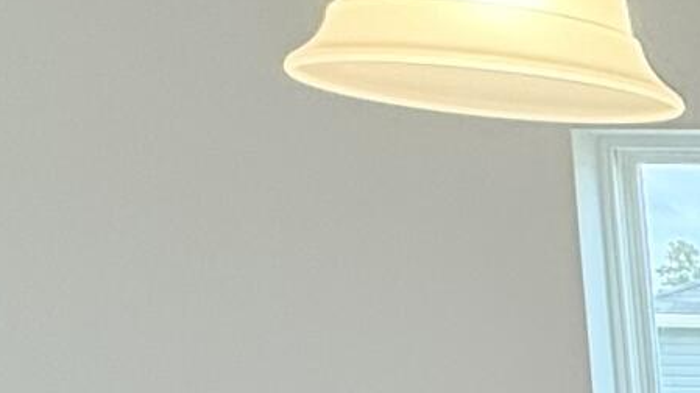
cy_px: 713
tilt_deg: -7.9
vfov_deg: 11.0
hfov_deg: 13.4
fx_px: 1892
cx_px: 1798
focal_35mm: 102
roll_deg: +0.2
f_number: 2.2
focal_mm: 2.22
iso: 125
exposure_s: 1/120
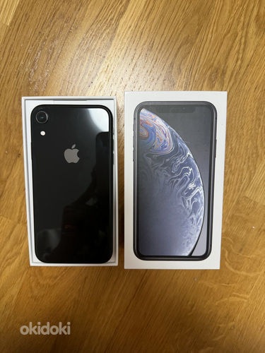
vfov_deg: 71.6
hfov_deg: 56.8
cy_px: 176
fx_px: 245
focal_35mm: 24
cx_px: 132
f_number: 1.78
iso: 200
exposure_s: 1/100
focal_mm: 6.76
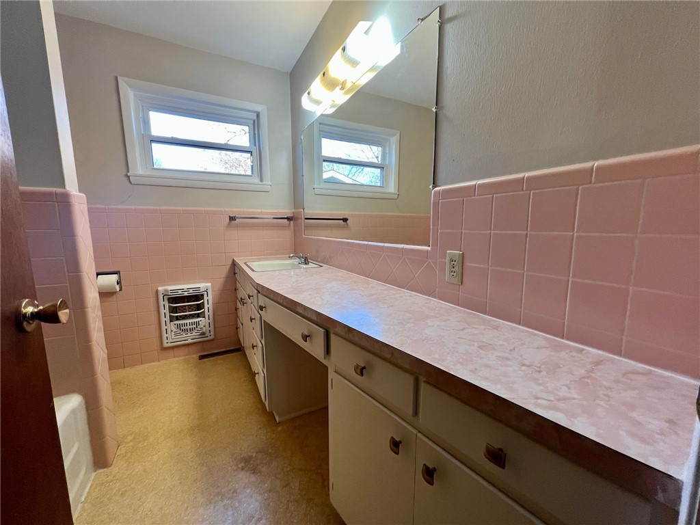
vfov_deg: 89.9
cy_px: 262
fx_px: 263
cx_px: 350
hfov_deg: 106.2
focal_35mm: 13
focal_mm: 1.57
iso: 200
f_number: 1.8
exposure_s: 1/120
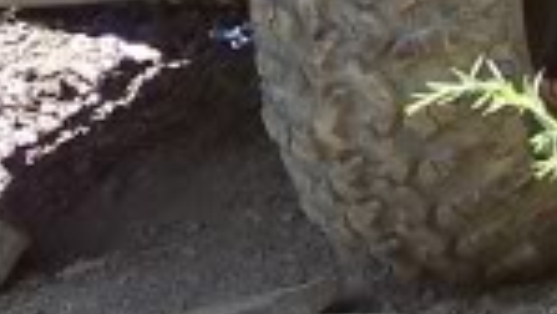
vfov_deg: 3.9
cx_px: -262
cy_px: -273
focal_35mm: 309
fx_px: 4566
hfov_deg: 6.9
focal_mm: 8.6
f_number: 3.4
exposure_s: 1/250
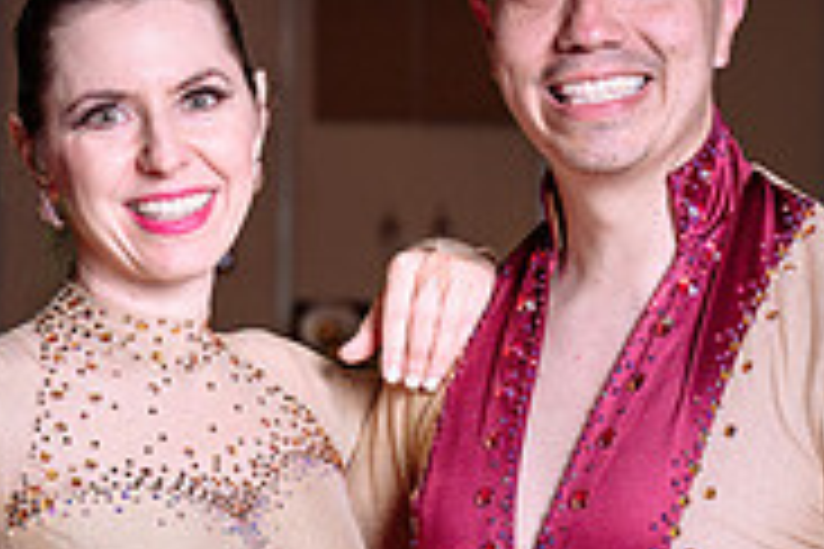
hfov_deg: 11.8
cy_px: 470
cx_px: 369
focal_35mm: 174
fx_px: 3982
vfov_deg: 7.9
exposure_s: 1/80
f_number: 4
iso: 500
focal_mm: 53
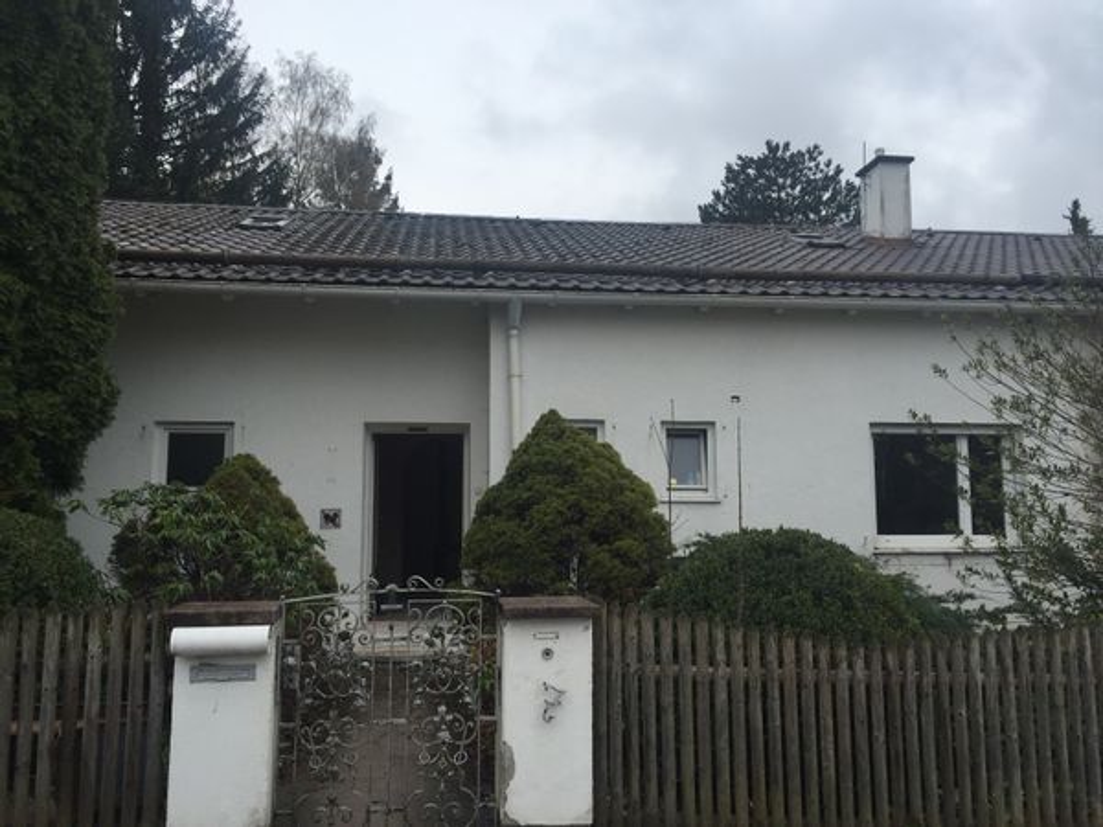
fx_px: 924
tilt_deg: +5.3
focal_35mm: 29
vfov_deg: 48.2
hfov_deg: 61.7
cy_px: 414
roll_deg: +0.3
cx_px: 552
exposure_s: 1/1364
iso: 32
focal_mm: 4.15
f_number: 2.2
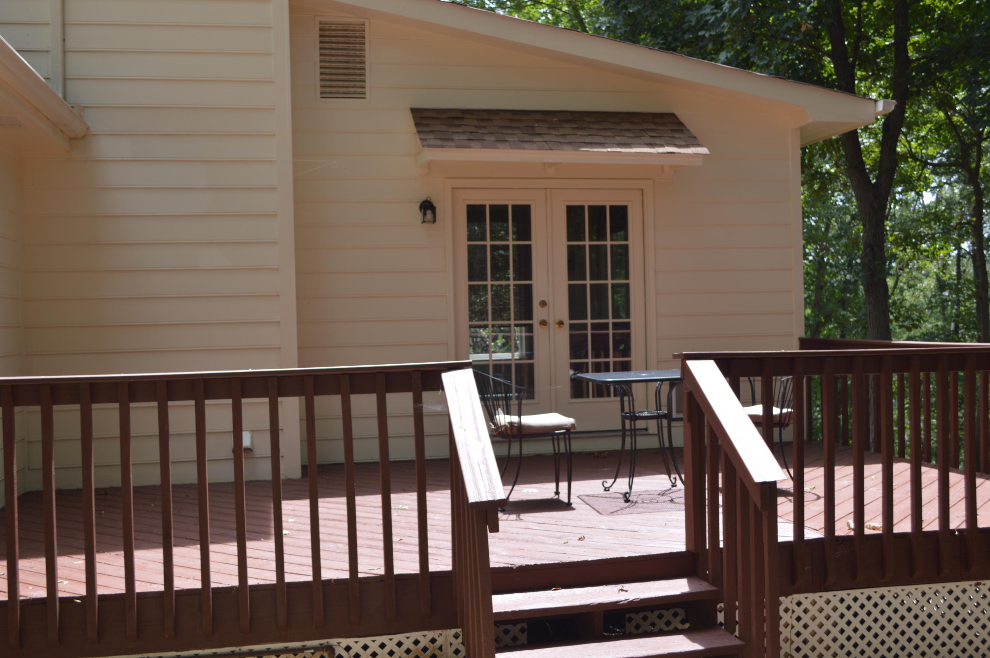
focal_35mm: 36
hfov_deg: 53.2
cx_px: 495
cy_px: 329
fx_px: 989
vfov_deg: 36.8
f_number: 4
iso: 100
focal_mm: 24
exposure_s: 1/200
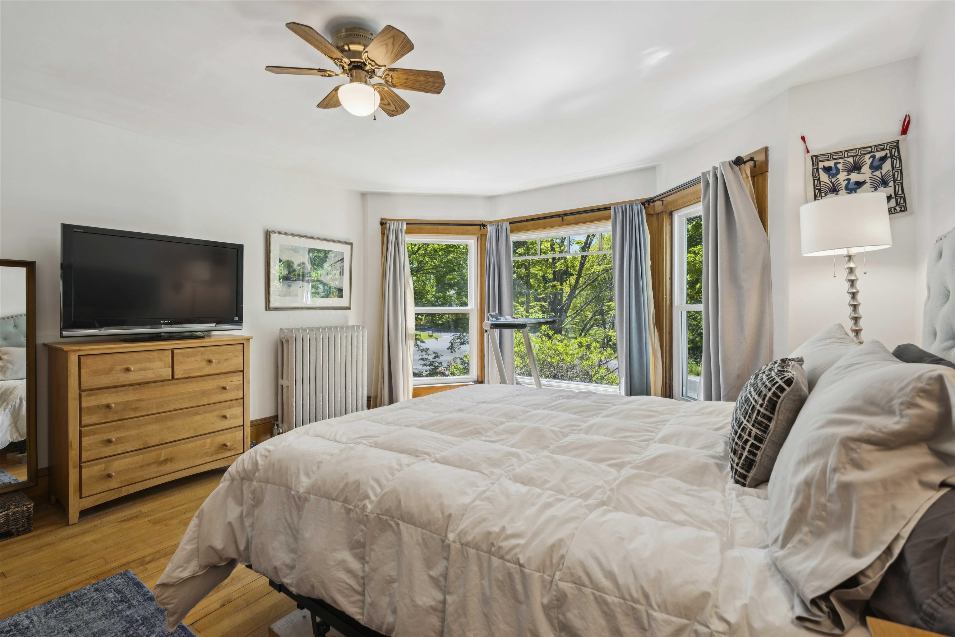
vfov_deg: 72.1
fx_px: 438
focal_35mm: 16
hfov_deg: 95.0
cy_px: 318
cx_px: 478
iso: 100
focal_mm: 16.5
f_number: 8
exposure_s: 1/4
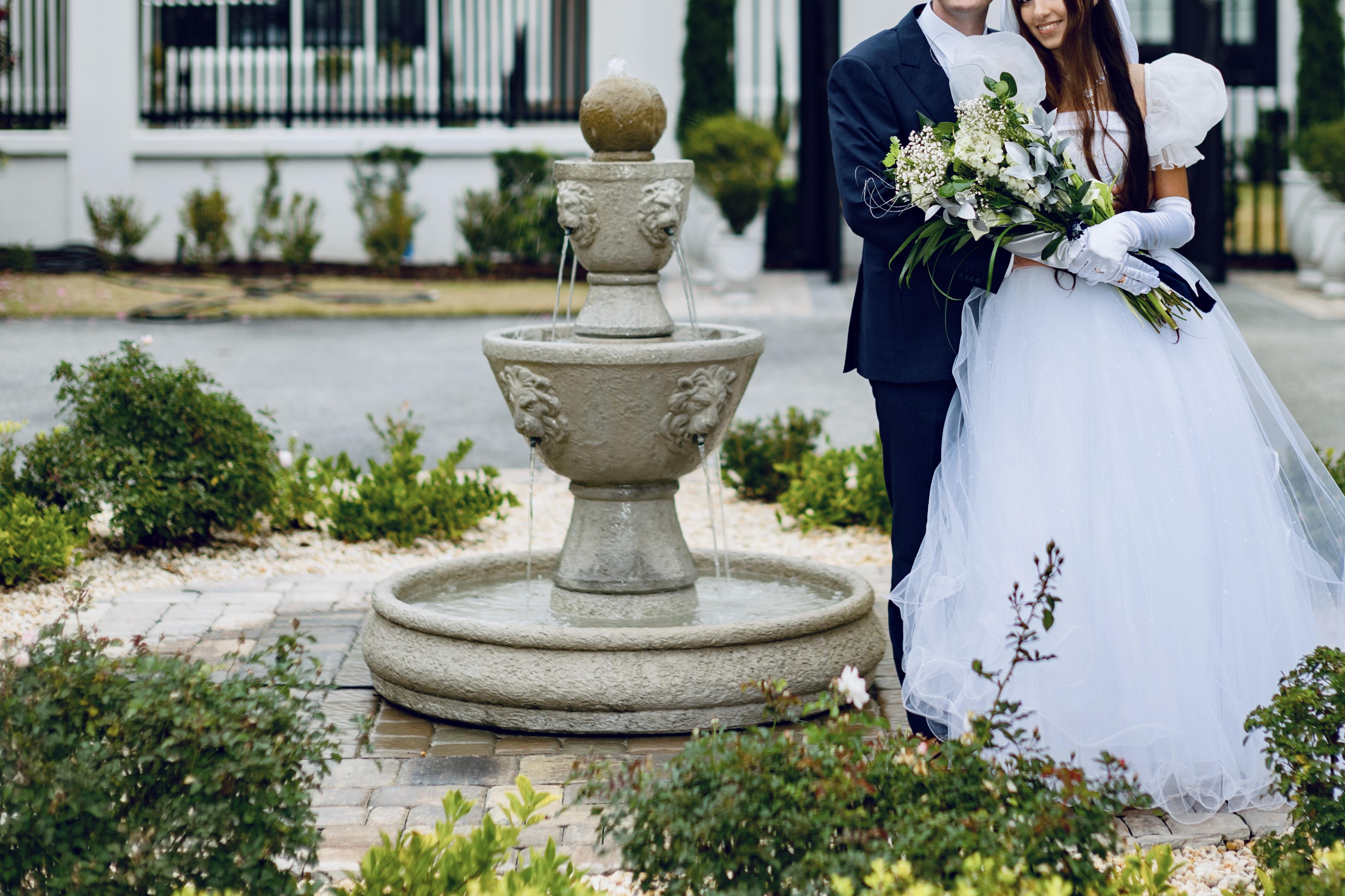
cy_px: 276
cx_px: 772
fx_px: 2615
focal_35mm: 70
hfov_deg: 28.8
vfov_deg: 19.4
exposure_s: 1/50
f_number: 5.6
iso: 100
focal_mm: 50
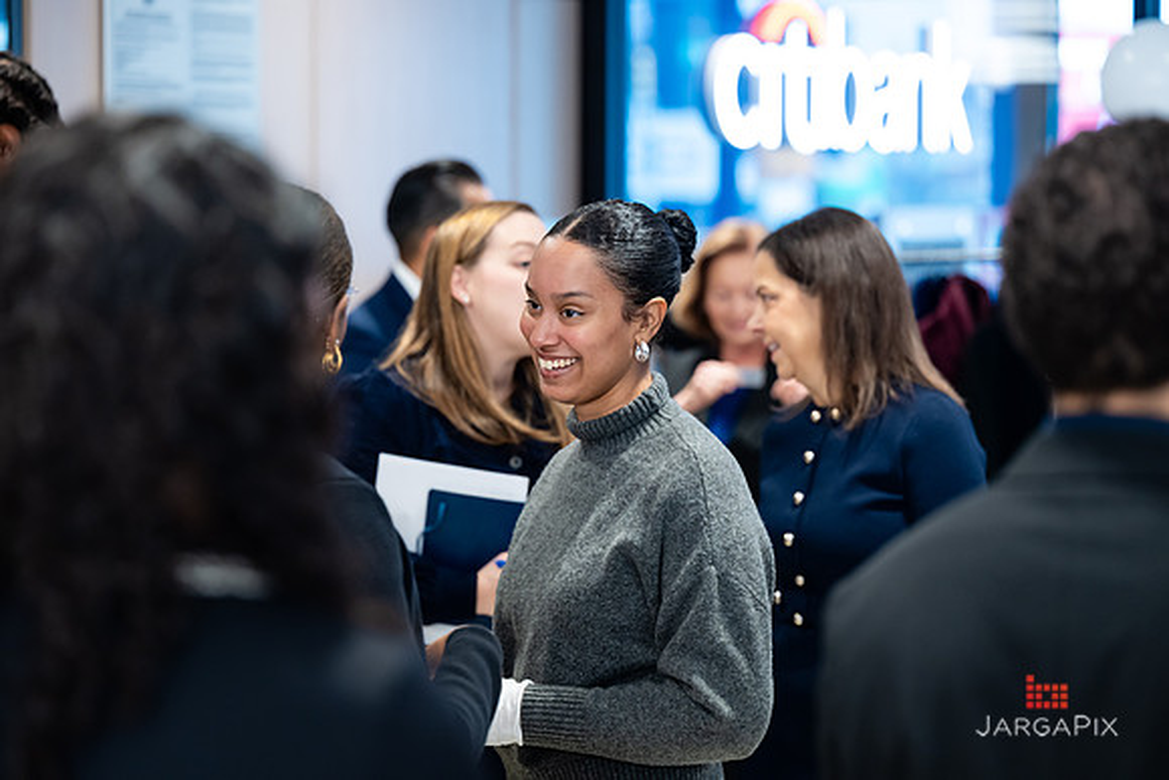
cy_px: 390
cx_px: 584
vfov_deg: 13.3
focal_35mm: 103
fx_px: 3351
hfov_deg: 19.8
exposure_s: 1/160
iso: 800
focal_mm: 102
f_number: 3.2
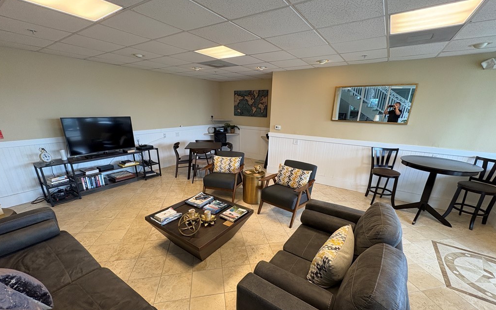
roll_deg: -0.2
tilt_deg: -18.9
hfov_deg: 101.5
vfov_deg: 74.4
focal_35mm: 15
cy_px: 175
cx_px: 248
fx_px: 203
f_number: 2.2
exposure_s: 1/60
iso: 125
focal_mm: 2.22
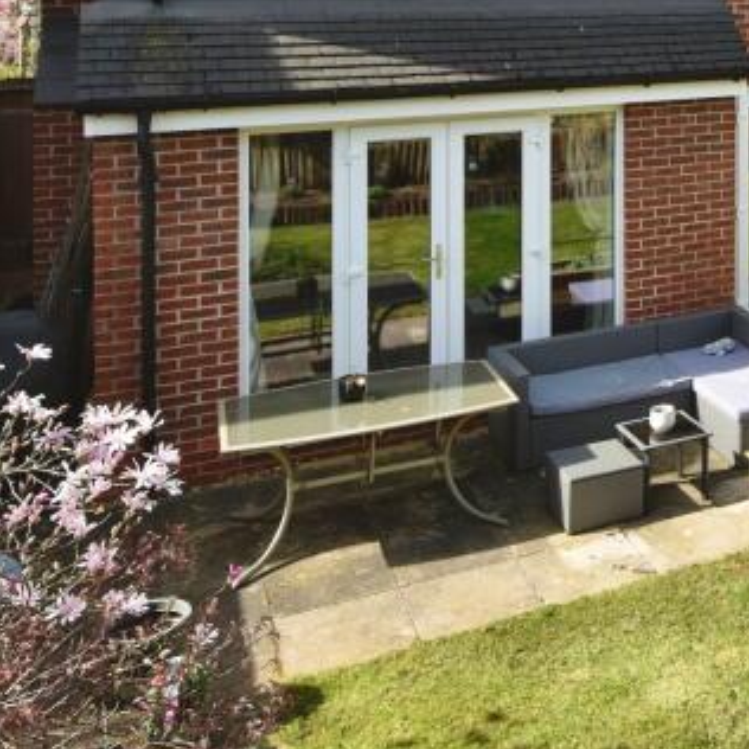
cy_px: -30
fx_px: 1077
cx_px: 830
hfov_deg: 33.3
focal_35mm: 44
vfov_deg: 34.3
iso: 250
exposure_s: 1/400
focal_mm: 16
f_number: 7.1
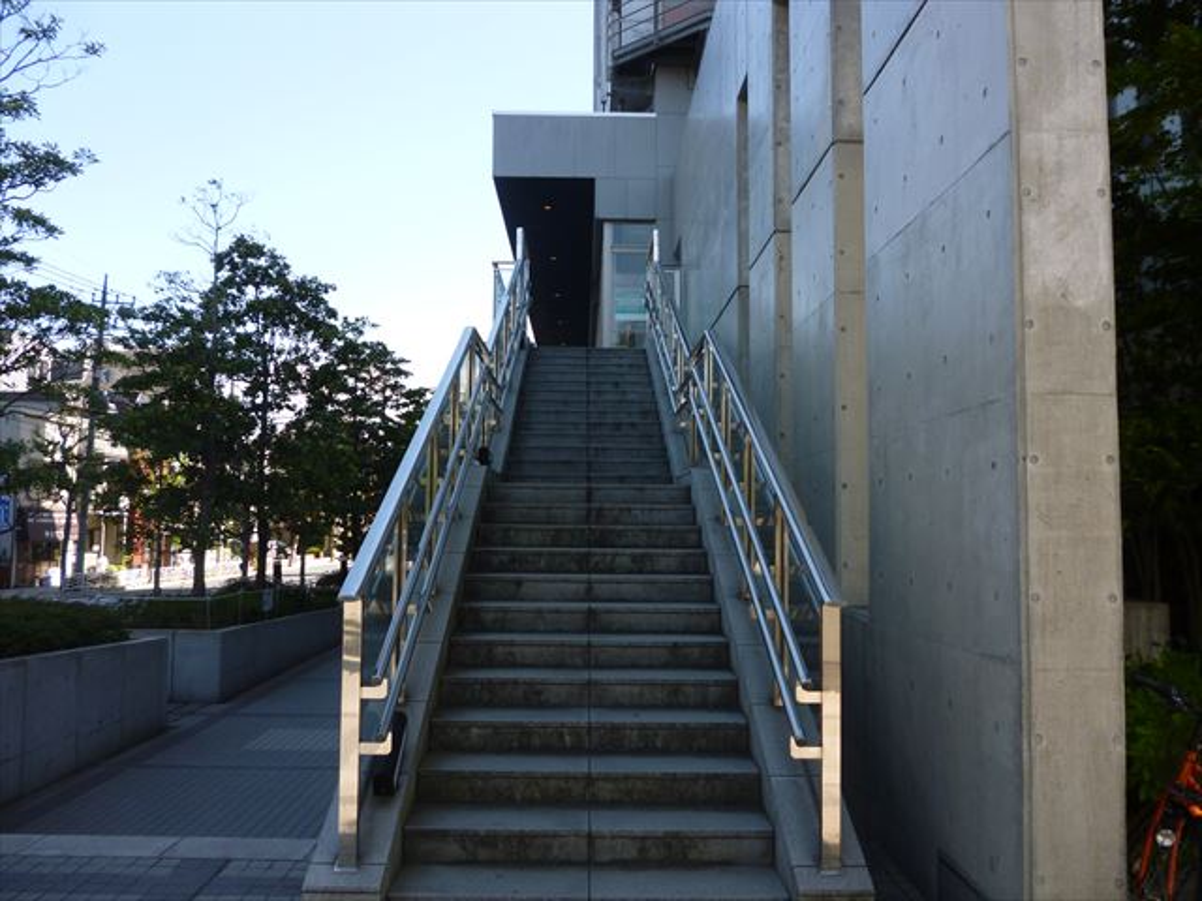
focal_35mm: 28
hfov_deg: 63.4
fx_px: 972
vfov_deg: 49.7
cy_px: 450
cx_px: 601
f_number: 3.1
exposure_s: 1/250
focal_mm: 5
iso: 100
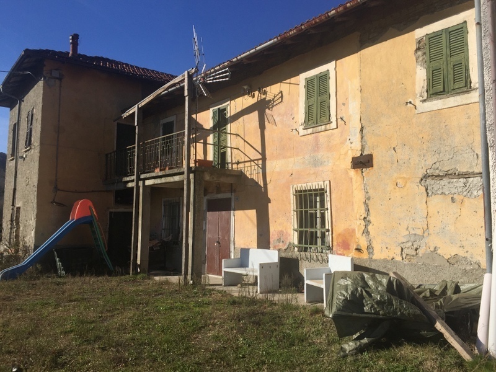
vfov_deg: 48.2
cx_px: 248
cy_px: 186
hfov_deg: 61.7
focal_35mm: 29
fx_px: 416
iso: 32
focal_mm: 4.15
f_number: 2.2
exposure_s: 1/3300
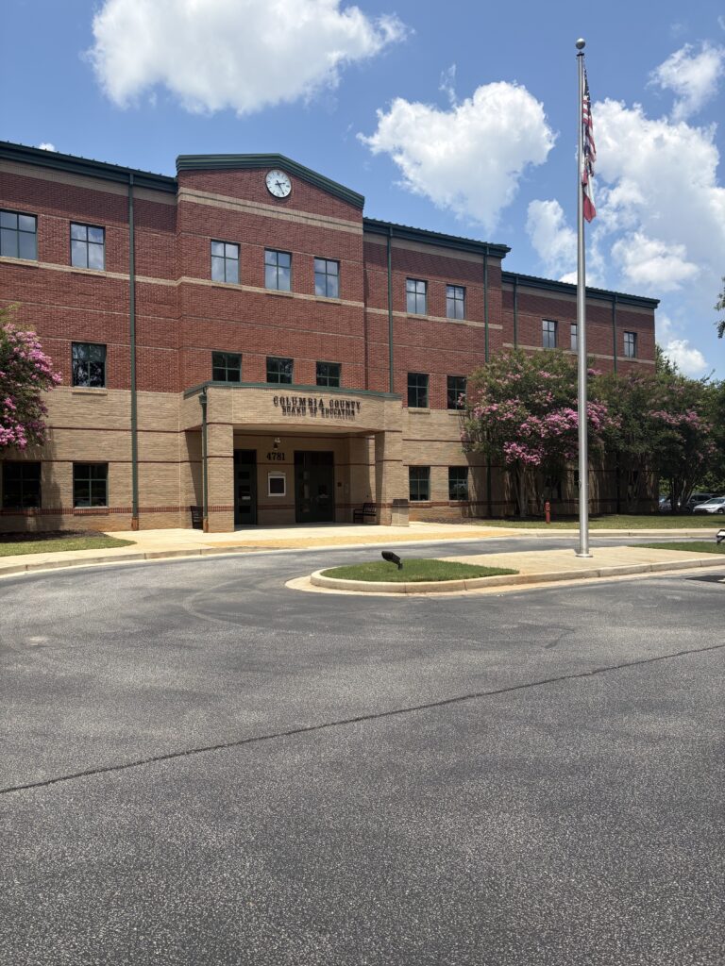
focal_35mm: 26
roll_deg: +1.0
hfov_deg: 53.1
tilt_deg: +2.3
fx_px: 726
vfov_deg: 67.3
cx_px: 362
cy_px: 483
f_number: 1.6
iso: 50
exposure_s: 1/3125
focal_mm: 5.96
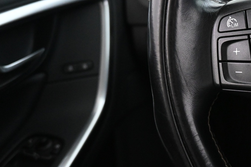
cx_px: 234
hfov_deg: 39.8
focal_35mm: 45
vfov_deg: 29.4
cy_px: 40
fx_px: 314
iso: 4500
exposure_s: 1/25
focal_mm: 16
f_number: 3.5
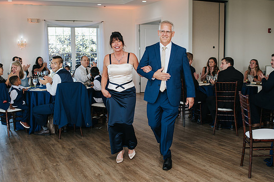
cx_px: 136
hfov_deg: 44.5
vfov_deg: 30.5
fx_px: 335
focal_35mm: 44
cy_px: 91
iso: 800
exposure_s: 1/200
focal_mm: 35
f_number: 3.2
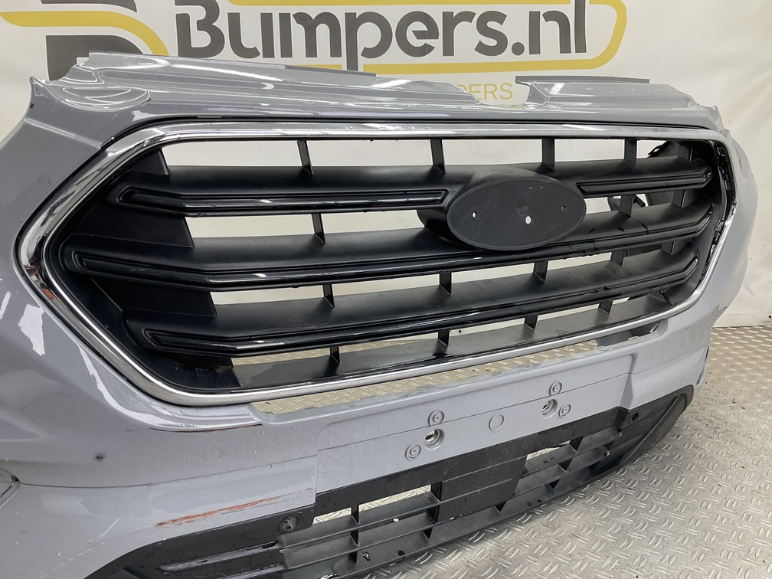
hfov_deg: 61.7
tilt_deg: -13.3
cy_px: 290
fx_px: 647
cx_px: 386
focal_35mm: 29
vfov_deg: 48.2
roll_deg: +0.0
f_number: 1.8
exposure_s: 1/100
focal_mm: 3
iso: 32
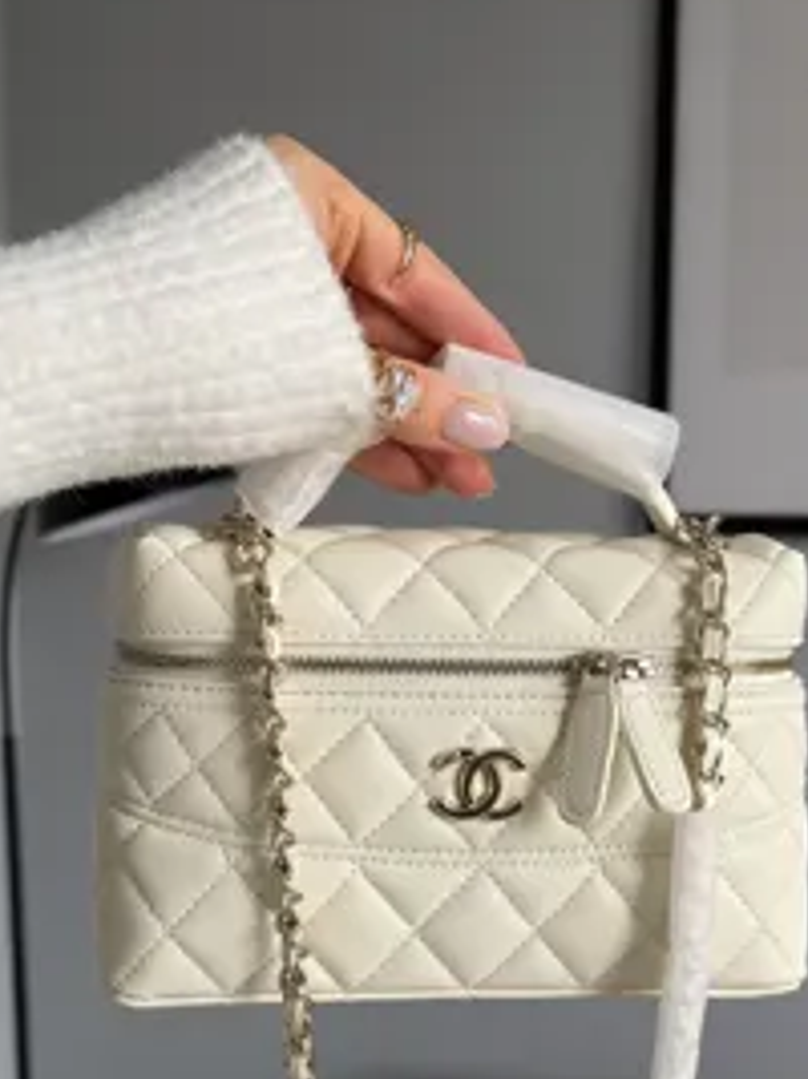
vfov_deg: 30.6
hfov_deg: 23.2
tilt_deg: -5.8
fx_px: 1962
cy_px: 651
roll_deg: +0.0
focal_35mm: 63
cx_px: 509
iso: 80
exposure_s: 1/121
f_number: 1.78
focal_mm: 6.76
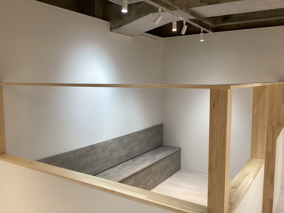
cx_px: 142
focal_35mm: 31
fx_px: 254
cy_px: 106
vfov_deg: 45.4
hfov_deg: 58.4
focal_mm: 3.3
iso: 80
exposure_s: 1/50
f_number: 2.4
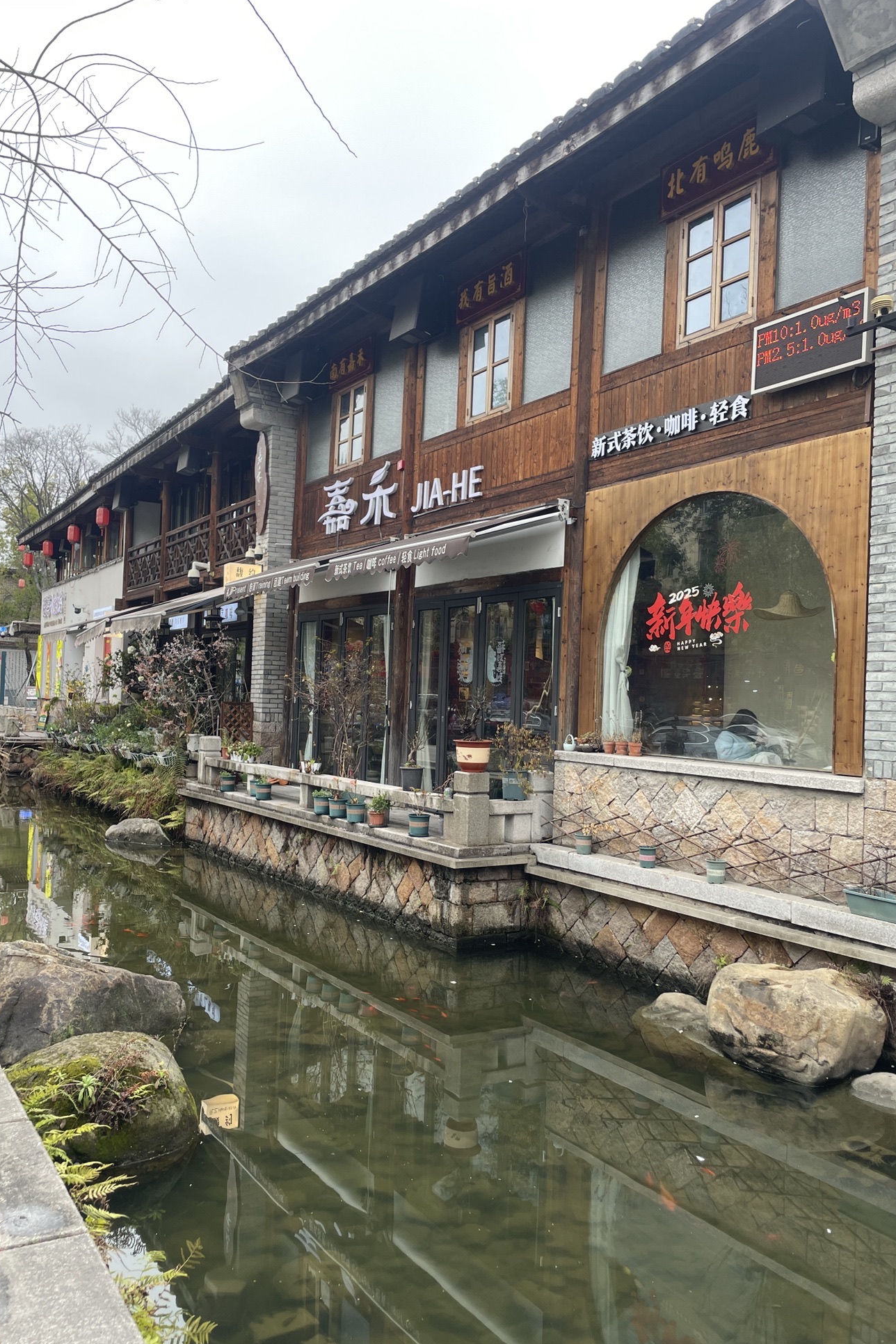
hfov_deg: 46.4
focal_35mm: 28
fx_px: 1045
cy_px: 678
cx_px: 426
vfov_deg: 65.5
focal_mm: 4.2
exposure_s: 1/123
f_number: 1.6
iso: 32
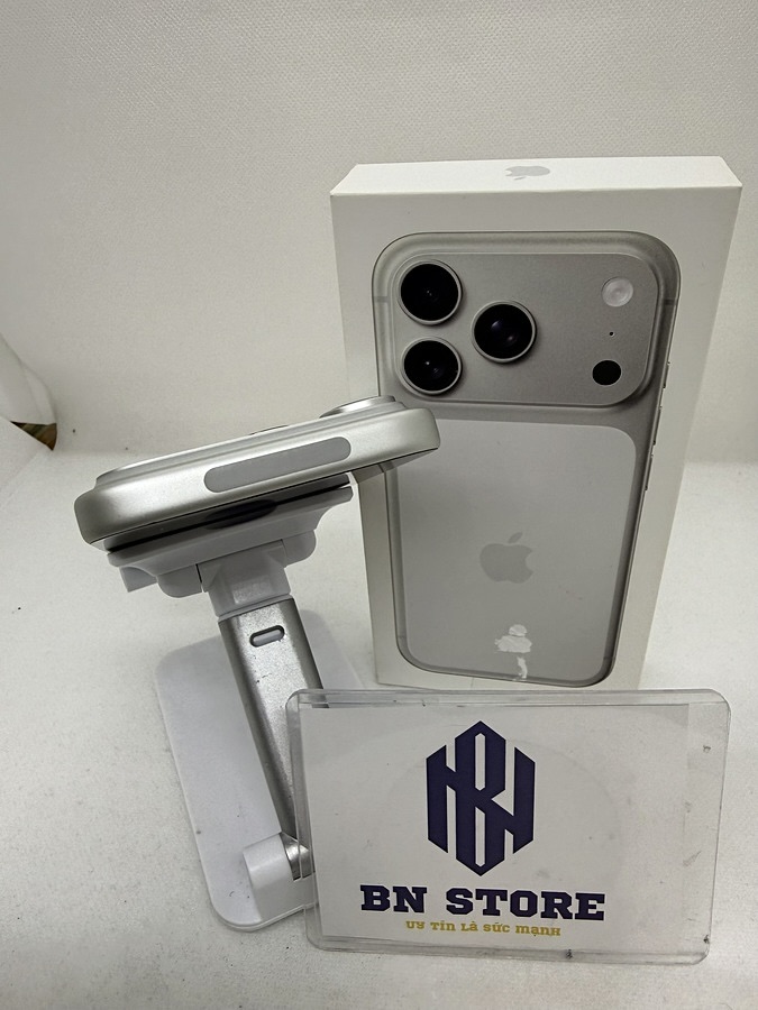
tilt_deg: -32.3
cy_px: 505
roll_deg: +3.3
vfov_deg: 69.4
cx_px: 379
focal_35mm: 25
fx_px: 730
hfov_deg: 54.9
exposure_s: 1/153
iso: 40
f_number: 2.2
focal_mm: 2.22
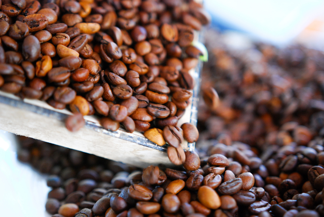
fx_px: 473
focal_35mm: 52
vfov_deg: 25.8
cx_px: 162
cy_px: 108
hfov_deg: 37.8
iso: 500
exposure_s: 1/200
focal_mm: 35
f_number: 2
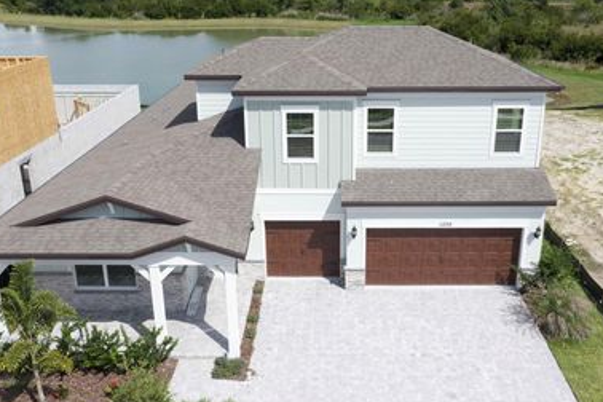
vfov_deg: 35.9
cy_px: 199
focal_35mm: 37
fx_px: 620
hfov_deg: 51.8
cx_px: 332
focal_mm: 10.26
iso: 100
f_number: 6.3
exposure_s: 1/500
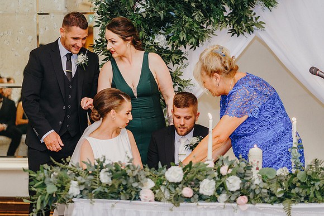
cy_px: 116
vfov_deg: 14.0
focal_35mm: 98
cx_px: 162
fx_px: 883
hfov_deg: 20.8
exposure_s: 1/200
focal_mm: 85
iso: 1250
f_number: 2.2
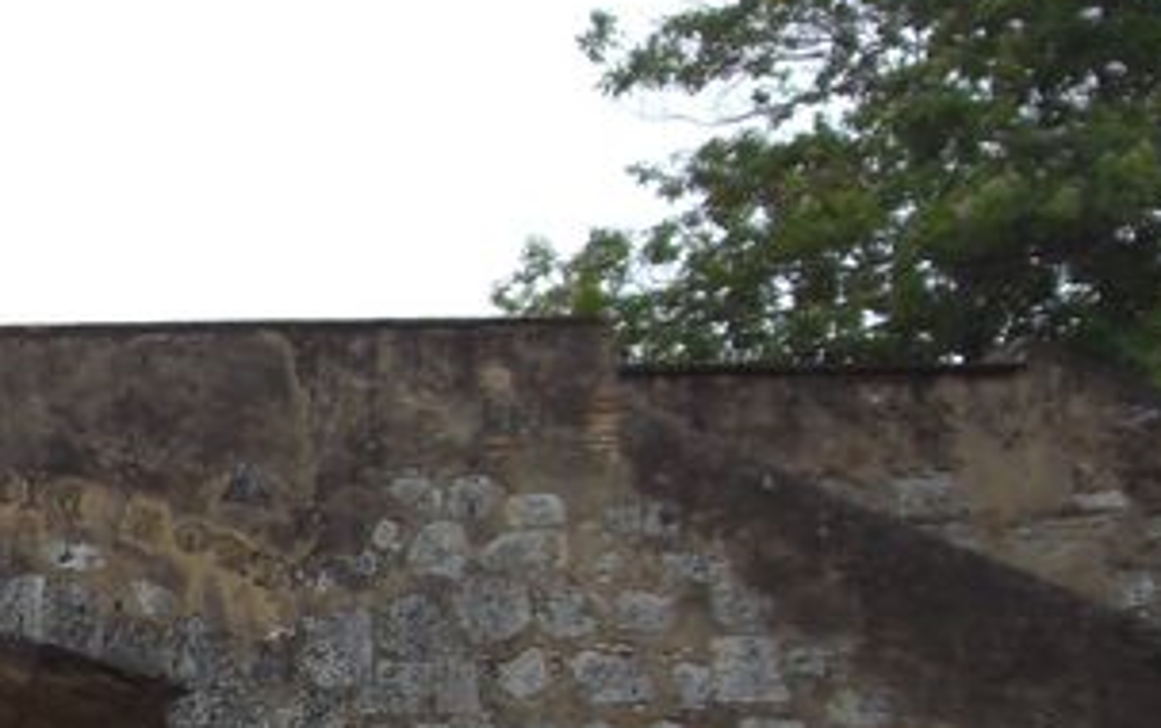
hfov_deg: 14.7
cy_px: 739
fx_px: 4307
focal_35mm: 136
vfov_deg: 9.6
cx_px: -318
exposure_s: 1/160
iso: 64
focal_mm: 6.2
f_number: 8
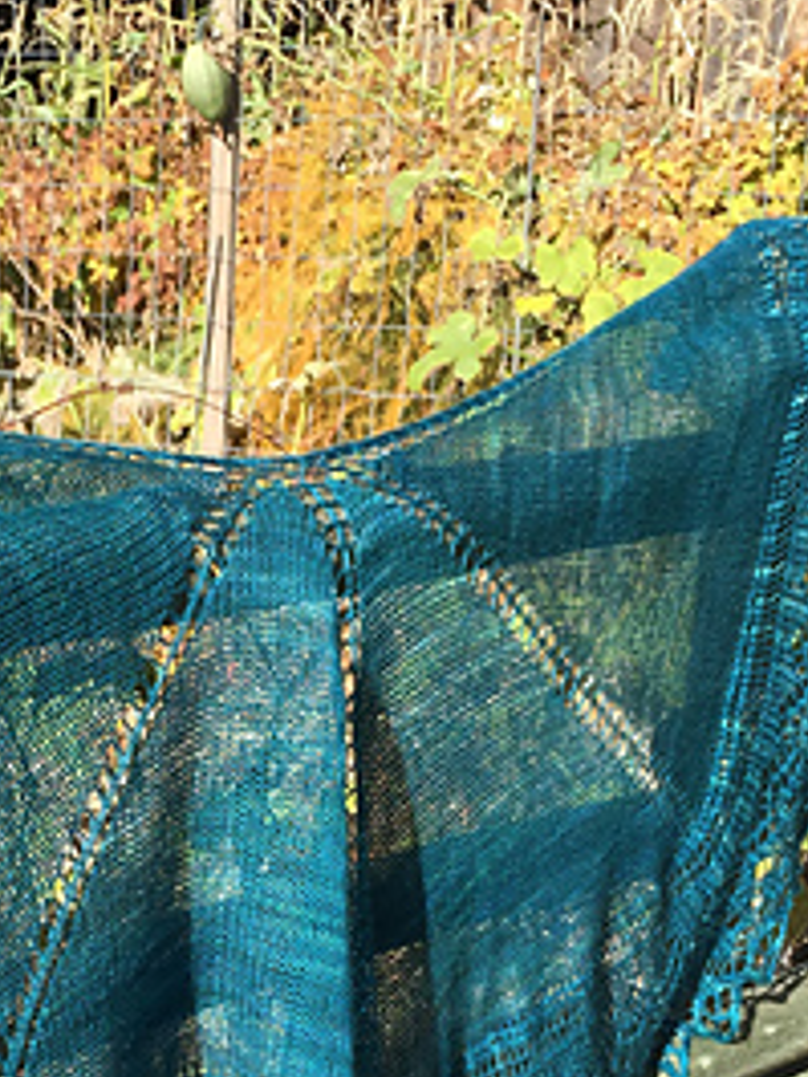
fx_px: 2177
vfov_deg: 27.3
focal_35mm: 70
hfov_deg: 20.6
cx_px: 81
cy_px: 841
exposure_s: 1/1014
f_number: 2.2
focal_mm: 4.15
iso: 32
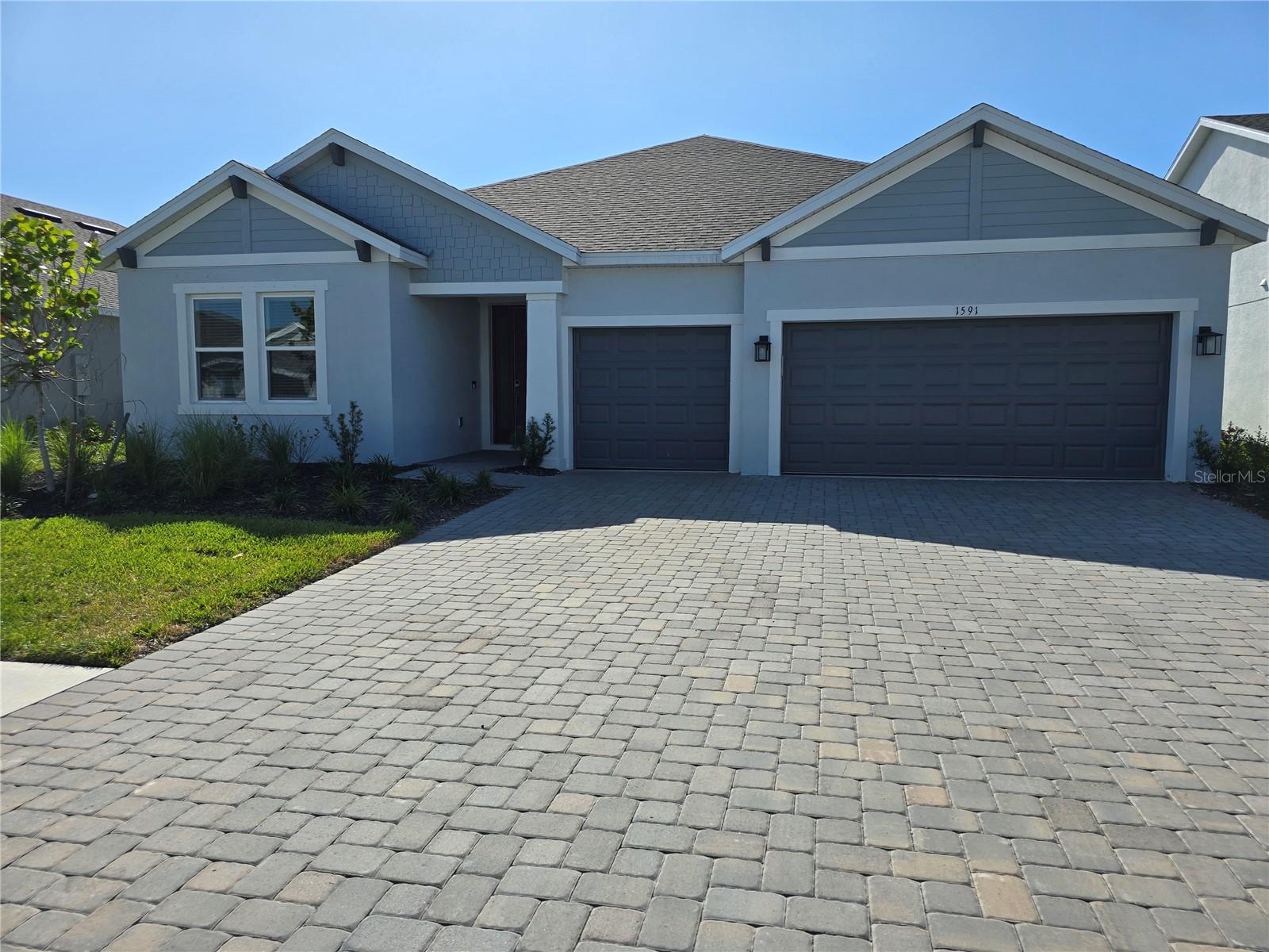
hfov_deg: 73.9
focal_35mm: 23
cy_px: 476
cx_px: 634
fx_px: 843
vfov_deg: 58.9
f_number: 1.7
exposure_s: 1/1151
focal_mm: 6.3
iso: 12
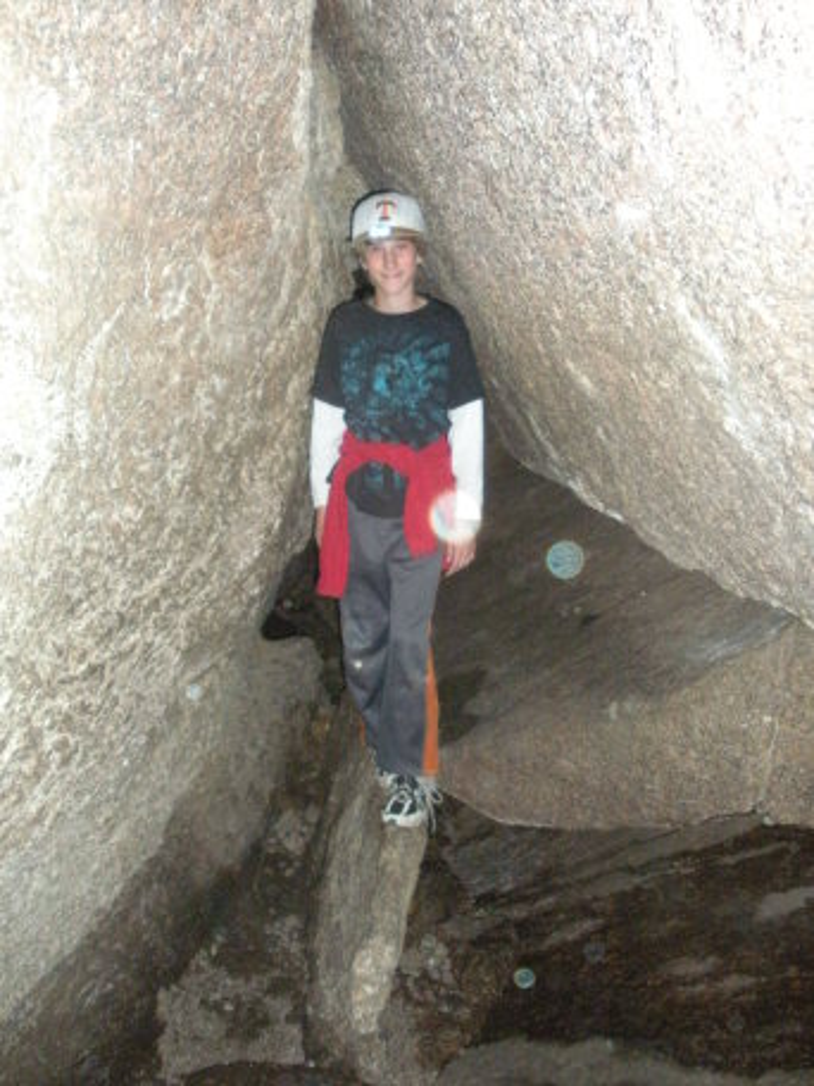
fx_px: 1129
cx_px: 407
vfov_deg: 51.4
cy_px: 543
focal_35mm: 36
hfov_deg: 39.7
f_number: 3.5
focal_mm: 6.3
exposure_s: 1/60
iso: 749
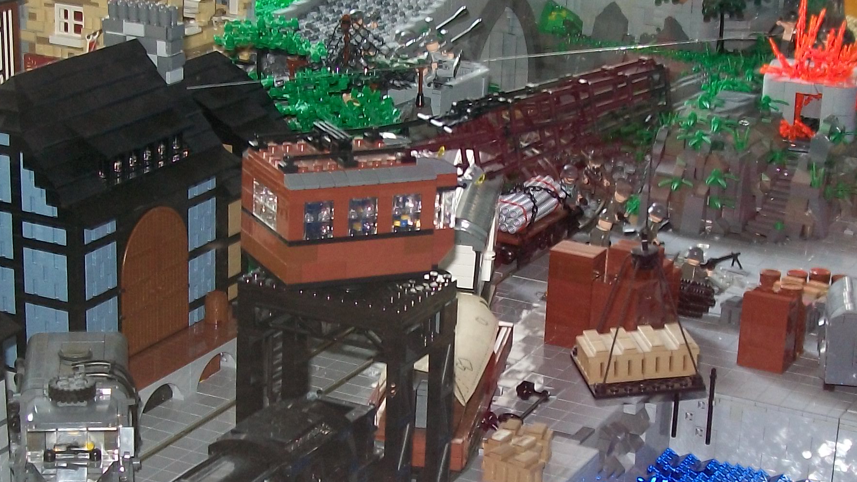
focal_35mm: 90
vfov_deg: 13.4
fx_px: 2045
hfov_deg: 23.7
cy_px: 380
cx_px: 387
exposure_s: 1/40
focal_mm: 7.6
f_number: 3
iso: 80
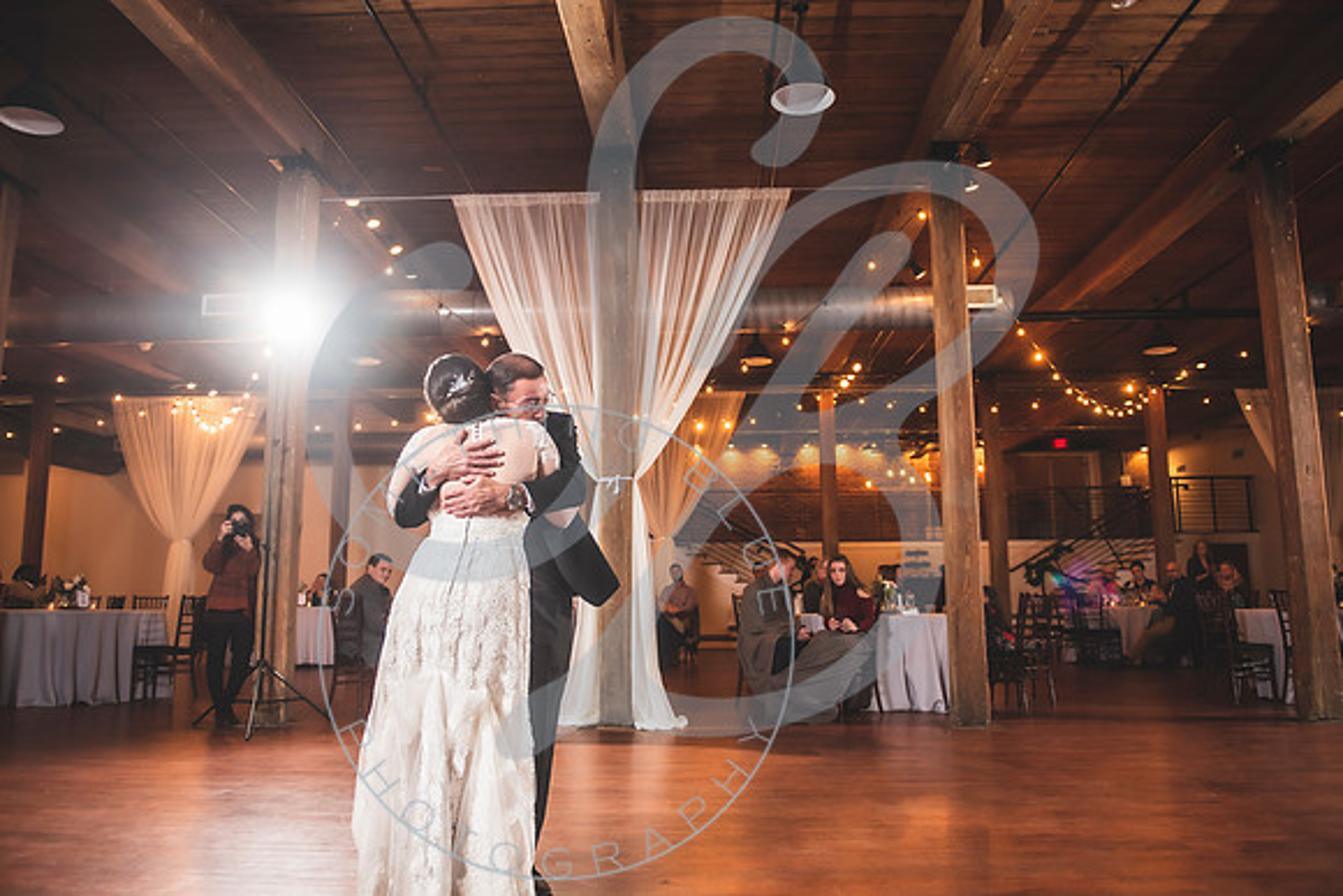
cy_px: 448
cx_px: 672
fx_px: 978
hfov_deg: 69.0
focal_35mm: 26
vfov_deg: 49.2
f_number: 2.8
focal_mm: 24
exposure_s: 1/125
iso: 500
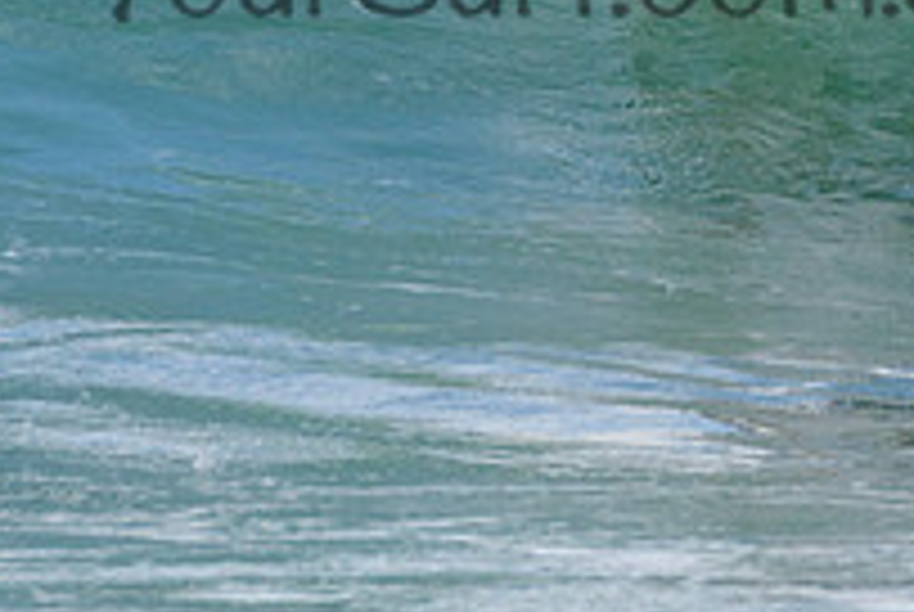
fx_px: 44495
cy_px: -192
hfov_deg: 1.2
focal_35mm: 1750
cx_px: 854
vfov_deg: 0.8
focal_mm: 500
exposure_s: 1/2000
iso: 280
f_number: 5.6
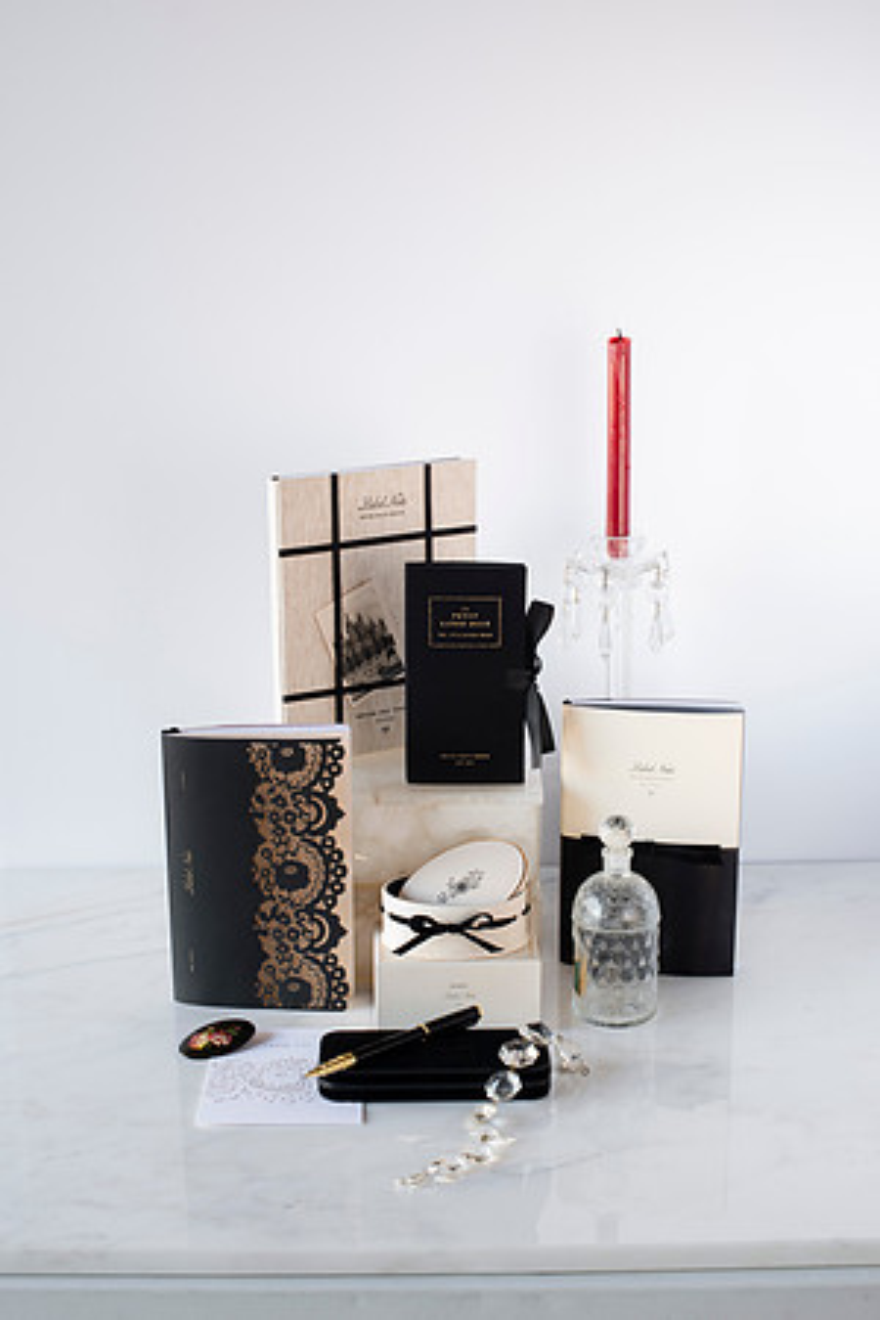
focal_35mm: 50
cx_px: 440
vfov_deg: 39.6
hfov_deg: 27.0
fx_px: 1833
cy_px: 660
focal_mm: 50
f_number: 16
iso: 200
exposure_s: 1/2
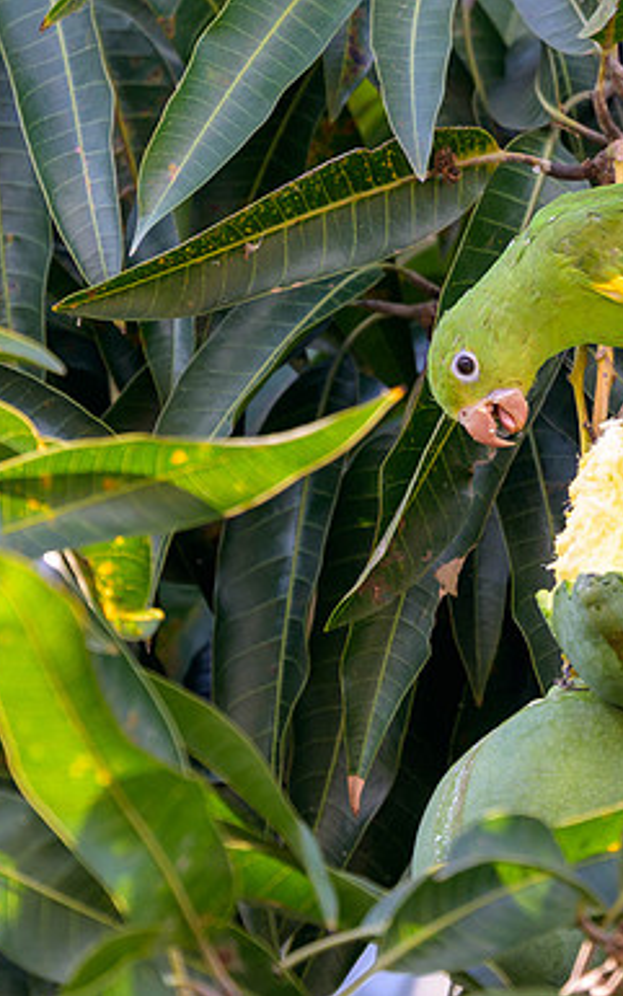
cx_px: 625
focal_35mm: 1810
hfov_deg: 0.7
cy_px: 317
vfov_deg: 1.2
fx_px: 49116
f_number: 4
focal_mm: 560
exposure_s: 1/640
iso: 400
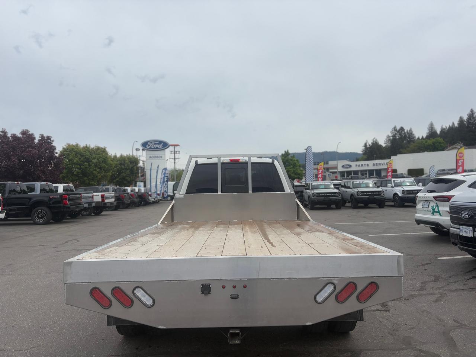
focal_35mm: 26
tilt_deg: +3.3
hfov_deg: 67.3
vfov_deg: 53.1
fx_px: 358
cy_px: 178
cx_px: 238
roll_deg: +0.9
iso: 50
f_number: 1.6
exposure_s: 1/4950
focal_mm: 5.96
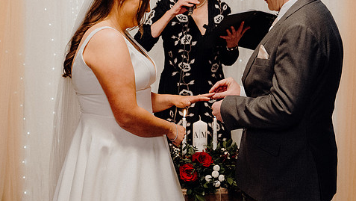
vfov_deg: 14.4
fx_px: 793
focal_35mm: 84
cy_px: 68
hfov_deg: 25.3
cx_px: 187
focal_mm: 44
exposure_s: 1/160
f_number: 3.5
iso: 3200
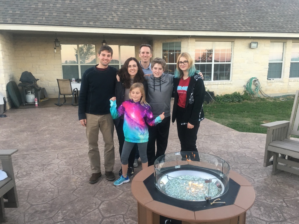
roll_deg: +1.4
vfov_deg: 48.2
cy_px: 112
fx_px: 250
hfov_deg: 61.7
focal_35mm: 29
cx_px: 150
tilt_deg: -10.5
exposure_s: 1/30
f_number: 2.2
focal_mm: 4.15
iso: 32
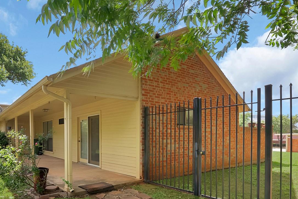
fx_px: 182
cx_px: 90
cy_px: 141
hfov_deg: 75.1
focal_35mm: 22
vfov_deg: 55.4
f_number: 10
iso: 640
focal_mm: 12
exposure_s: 1/100
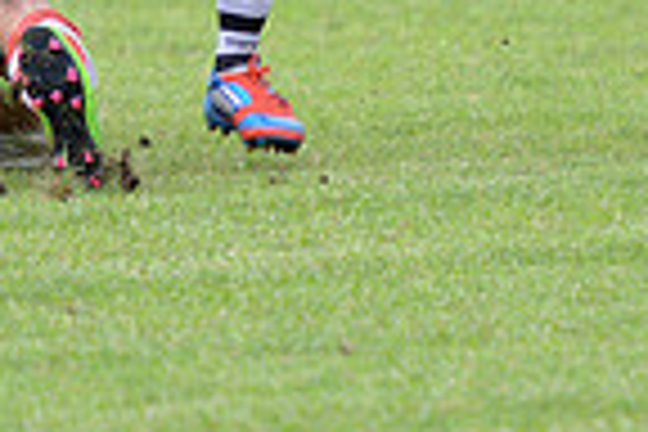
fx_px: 18107
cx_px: 104
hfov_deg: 2.0
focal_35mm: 1006
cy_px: -394
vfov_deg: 1.4
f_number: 4
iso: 1250
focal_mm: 250
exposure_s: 1/500
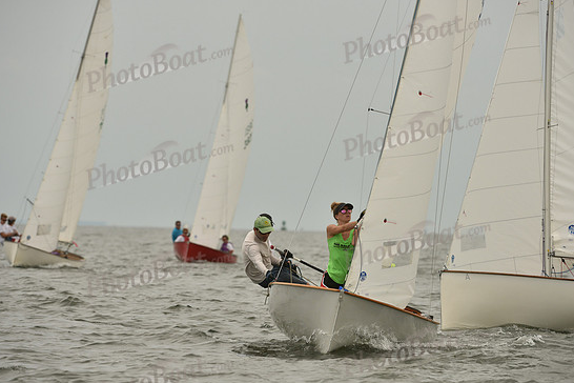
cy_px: 203
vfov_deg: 3.8
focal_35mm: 361
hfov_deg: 5.7
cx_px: 289
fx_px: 5755
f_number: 7.1
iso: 320
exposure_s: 1/1250
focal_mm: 340
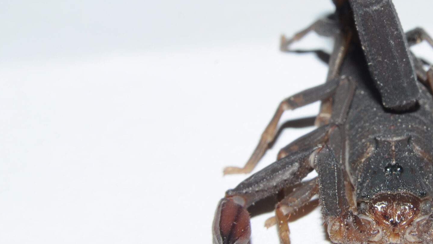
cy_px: 101
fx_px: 1022
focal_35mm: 89
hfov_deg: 23.4
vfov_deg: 13.6
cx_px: 382
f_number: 25
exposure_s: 1/60
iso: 200
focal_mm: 32
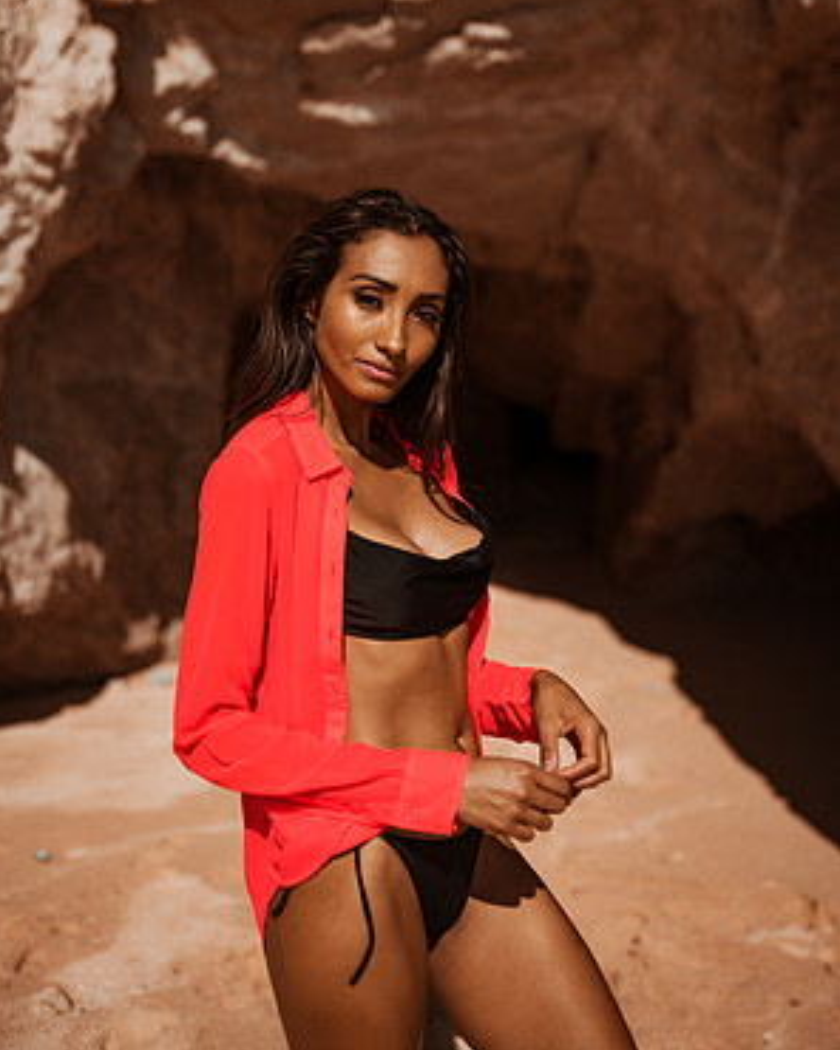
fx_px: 1243
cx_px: 417
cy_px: 443
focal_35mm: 40
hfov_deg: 37.3
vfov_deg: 45.6
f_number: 1.8
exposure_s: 1/8000
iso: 64
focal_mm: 35
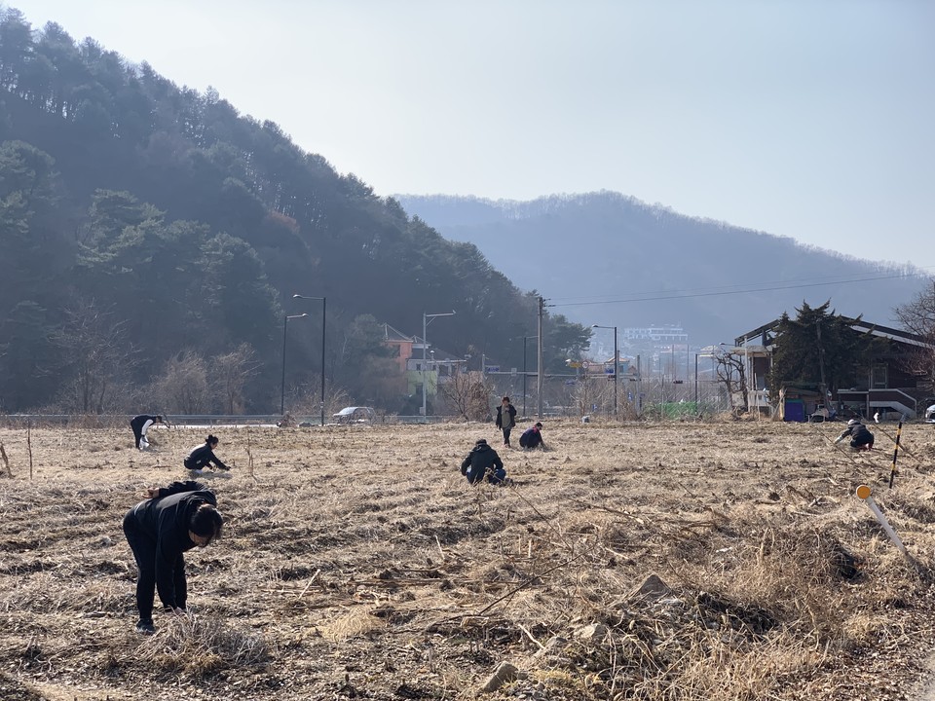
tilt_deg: +2.4
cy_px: 350
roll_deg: +0.0
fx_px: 1405
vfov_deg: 28.0
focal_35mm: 52
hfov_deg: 36.8
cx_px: 468
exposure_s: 1/773
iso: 16
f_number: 2.4
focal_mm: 6
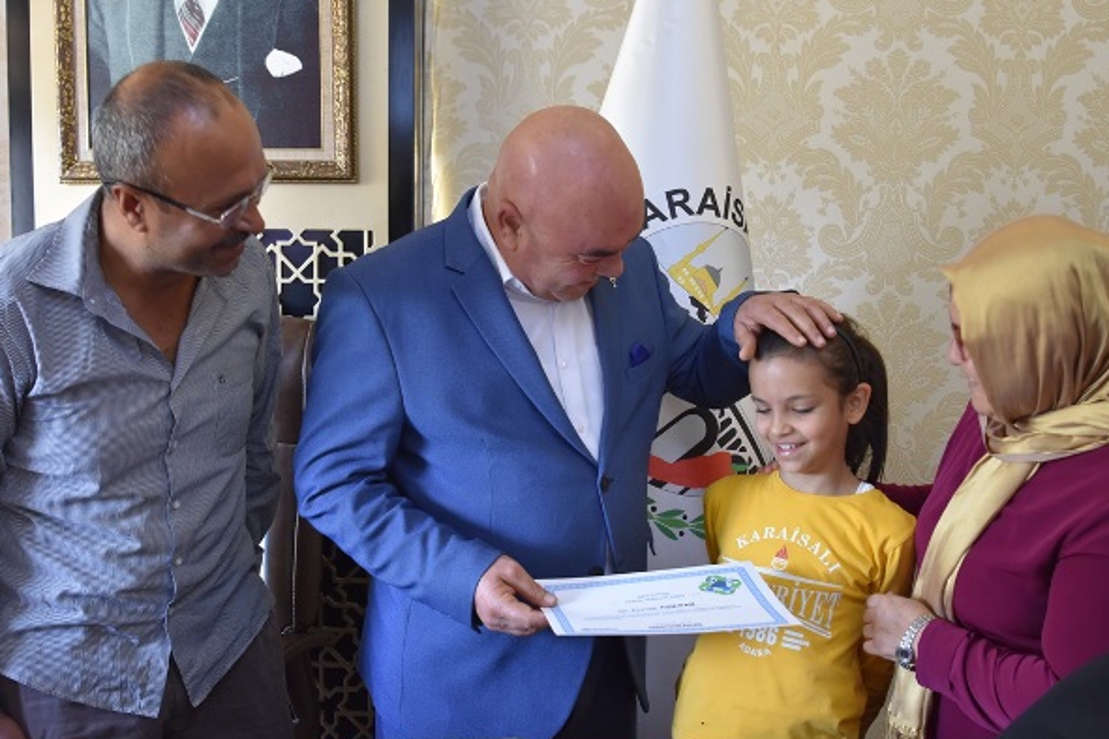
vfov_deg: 34.2
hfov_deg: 49.5
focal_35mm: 39
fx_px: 1201
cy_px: 376
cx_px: 591
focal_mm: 24
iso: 1400
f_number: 4
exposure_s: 1/60
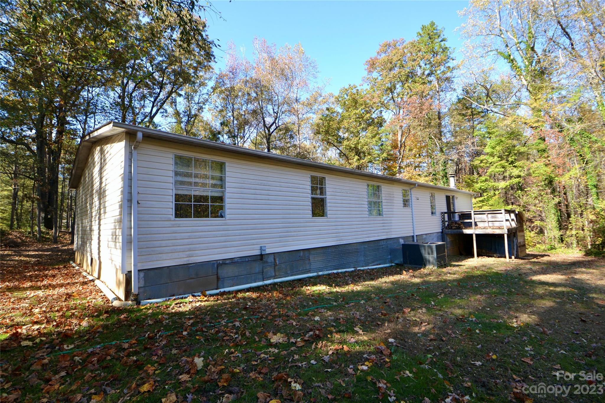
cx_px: 302
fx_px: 252
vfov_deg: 77.3
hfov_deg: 100.4
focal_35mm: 15
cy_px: 202
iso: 140
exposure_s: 1/125
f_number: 5.6
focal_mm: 10
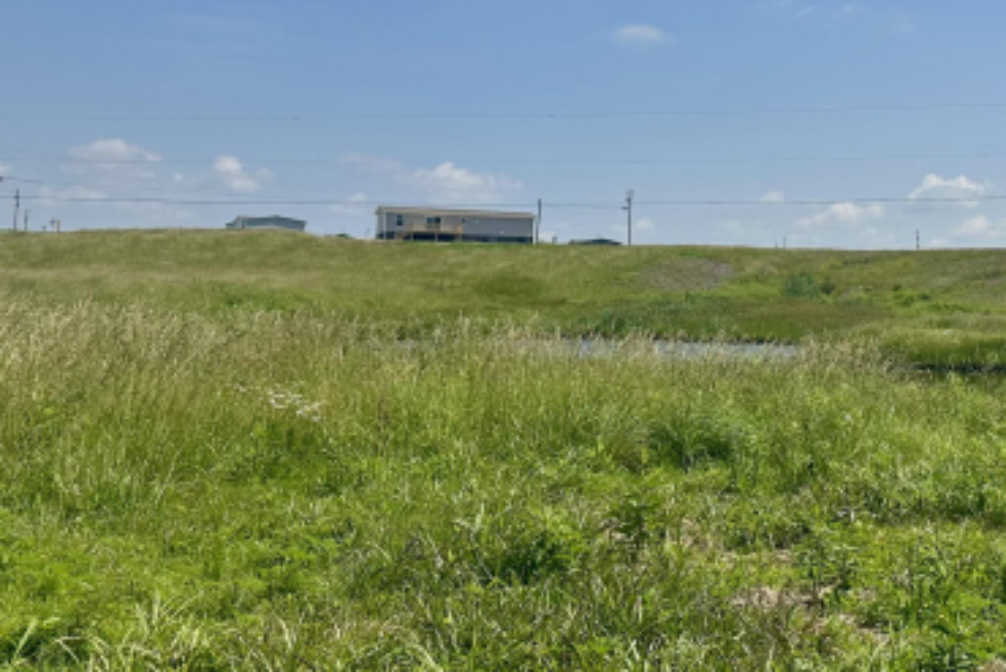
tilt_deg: +6.7
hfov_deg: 41.8
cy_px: 174
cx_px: 795
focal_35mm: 45
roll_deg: -1.1
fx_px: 1258
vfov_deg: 29.5
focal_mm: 6.86
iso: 80
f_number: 1.78
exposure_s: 1/8197
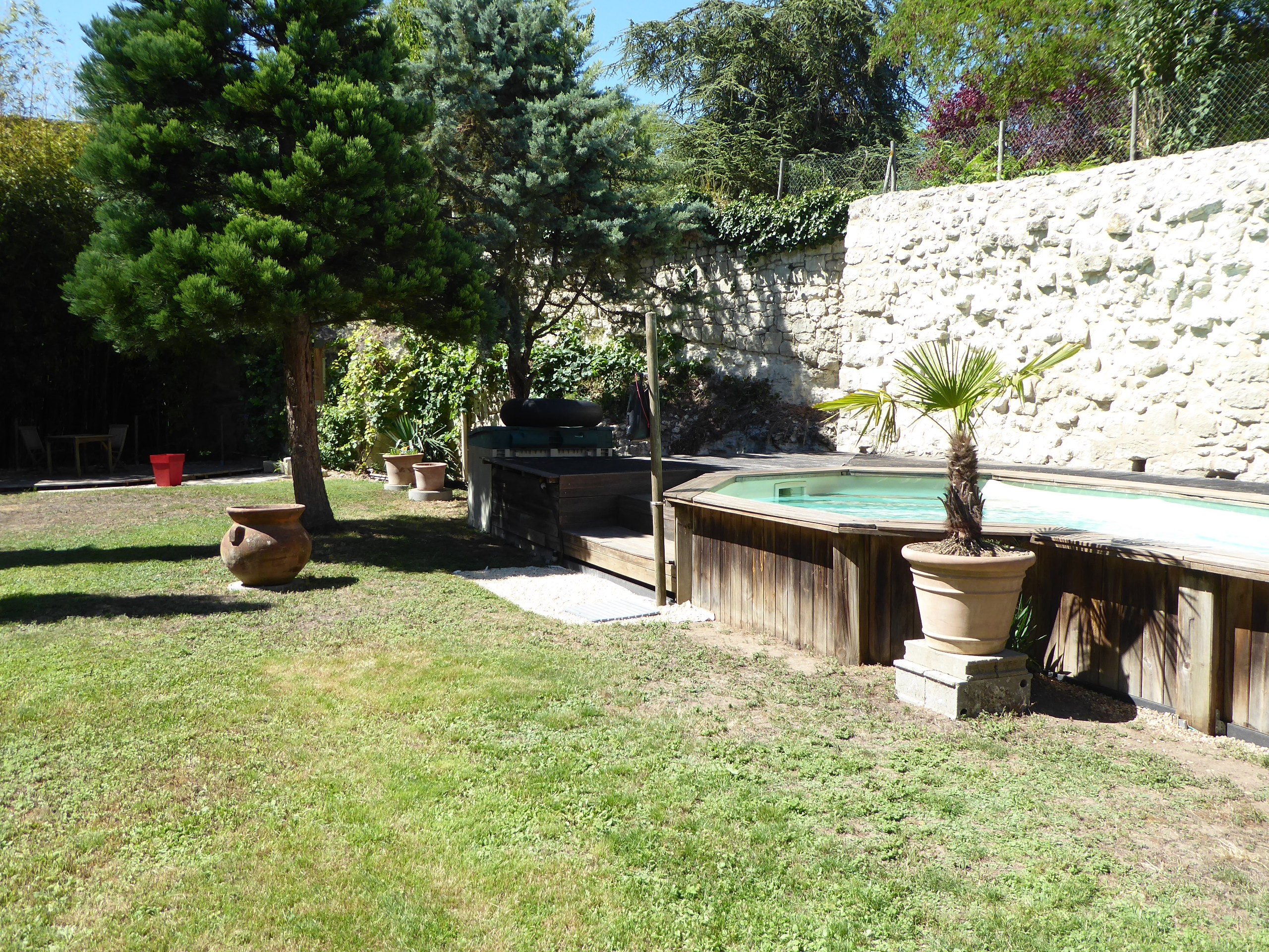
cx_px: 634
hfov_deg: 61.7
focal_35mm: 29
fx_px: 1063
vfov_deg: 48.2
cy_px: 476
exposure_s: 1/320
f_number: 3.5
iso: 80
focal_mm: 5
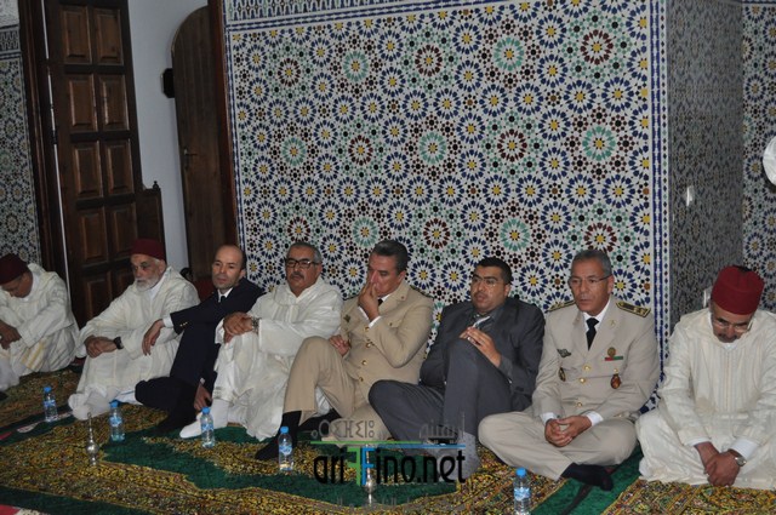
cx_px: 388
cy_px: 258
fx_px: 1001
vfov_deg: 28.9
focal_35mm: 46
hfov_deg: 42.4
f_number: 4.2
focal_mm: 31
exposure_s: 1/60
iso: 800
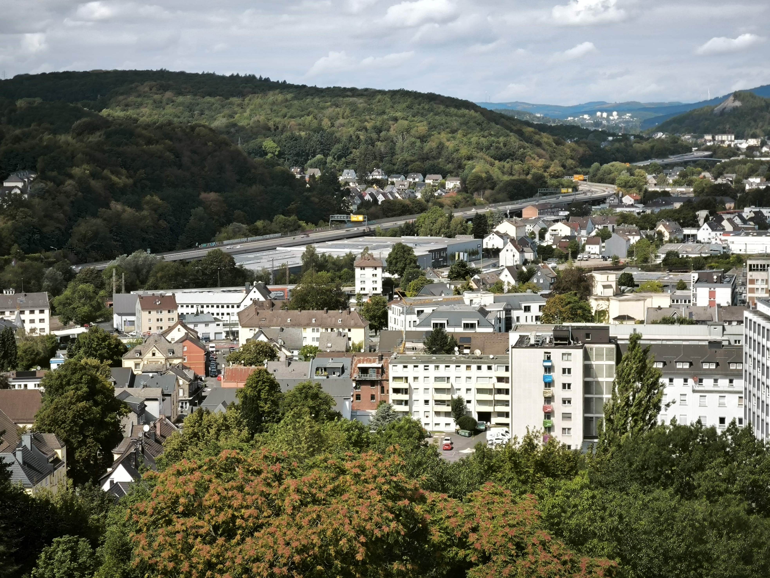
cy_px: 289
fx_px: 1668
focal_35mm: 75
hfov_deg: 26.0
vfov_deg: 19.6
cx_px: 385
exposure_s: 1/823
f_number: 1.9
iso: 50
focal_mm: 7.1
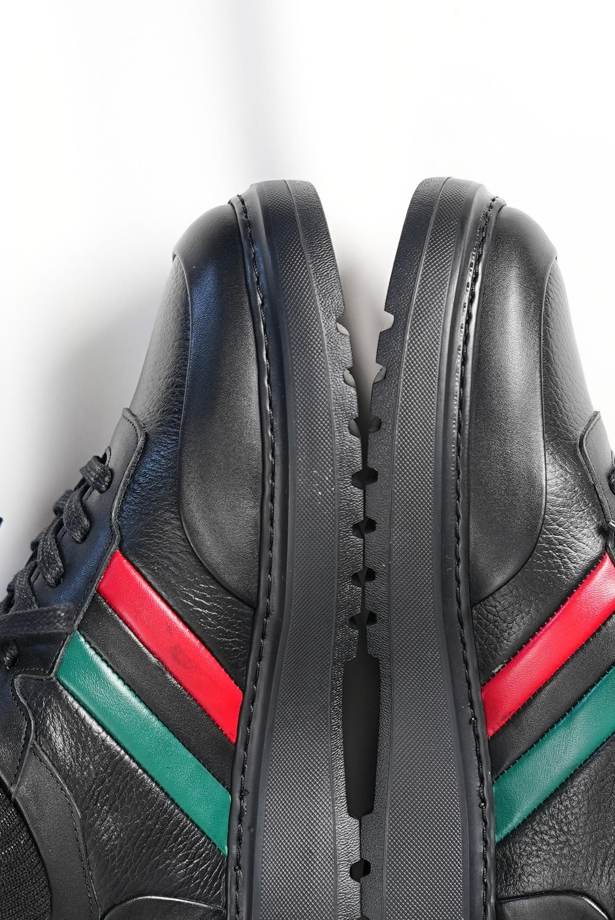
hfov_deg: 10.8
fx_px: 3249
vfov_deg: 16.0
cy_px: 692
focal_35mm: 127
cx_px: 391
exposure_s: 1/125
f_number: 3.5
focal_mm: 63
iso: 500
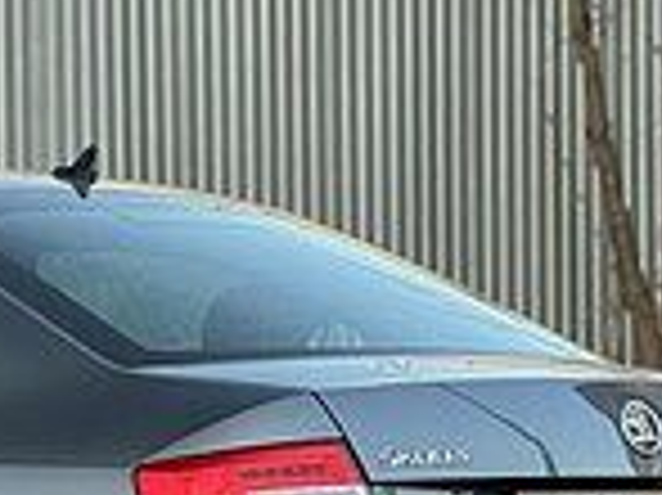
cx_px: -239
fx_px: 5503
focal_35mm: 288
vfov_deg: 5.1
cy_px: 598
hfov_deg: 6.8
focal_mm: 9
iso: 100
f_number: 2.8
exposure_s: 1/99
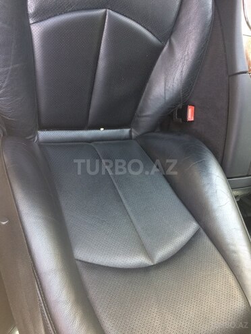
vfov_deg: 61.7
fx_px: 280
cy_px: 167
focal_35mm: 29
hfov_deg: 48.2
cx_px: 126
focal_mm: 4.15
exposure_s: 1/33
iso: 100
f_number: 2.2
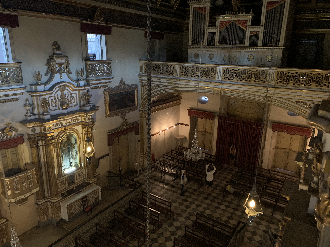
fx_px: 248
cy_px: 124
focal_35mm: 26
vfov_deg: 53.1
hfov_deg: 67.3
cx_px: 165
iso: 640
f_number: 1.8
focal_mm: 4.25
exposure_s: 1/30
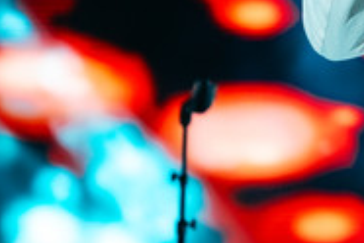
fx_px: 2608
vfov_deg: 5.3
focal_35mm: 258
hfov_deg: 7.8
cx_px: 576
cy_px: -70
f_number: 2.8
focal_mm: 70
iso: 800
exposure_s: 1/500
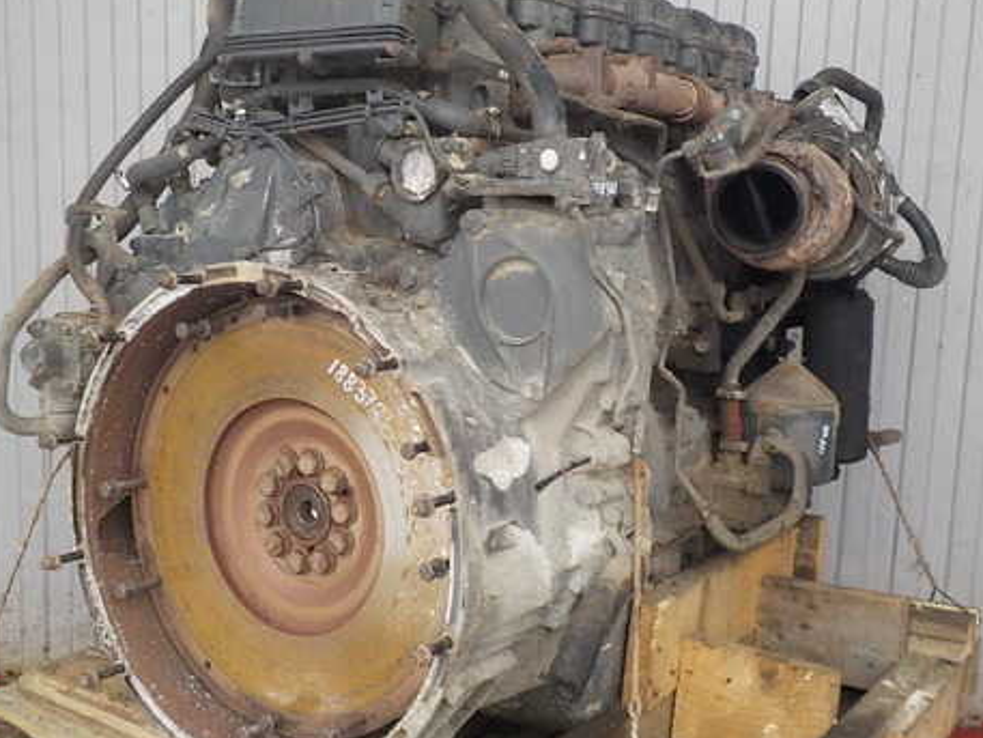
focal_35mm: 42
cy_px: 314
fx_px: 1193
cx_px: 486
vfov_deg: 34.3
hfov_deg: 44.8
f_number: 3.3
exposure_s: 1/25
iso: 400
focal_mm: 4.1
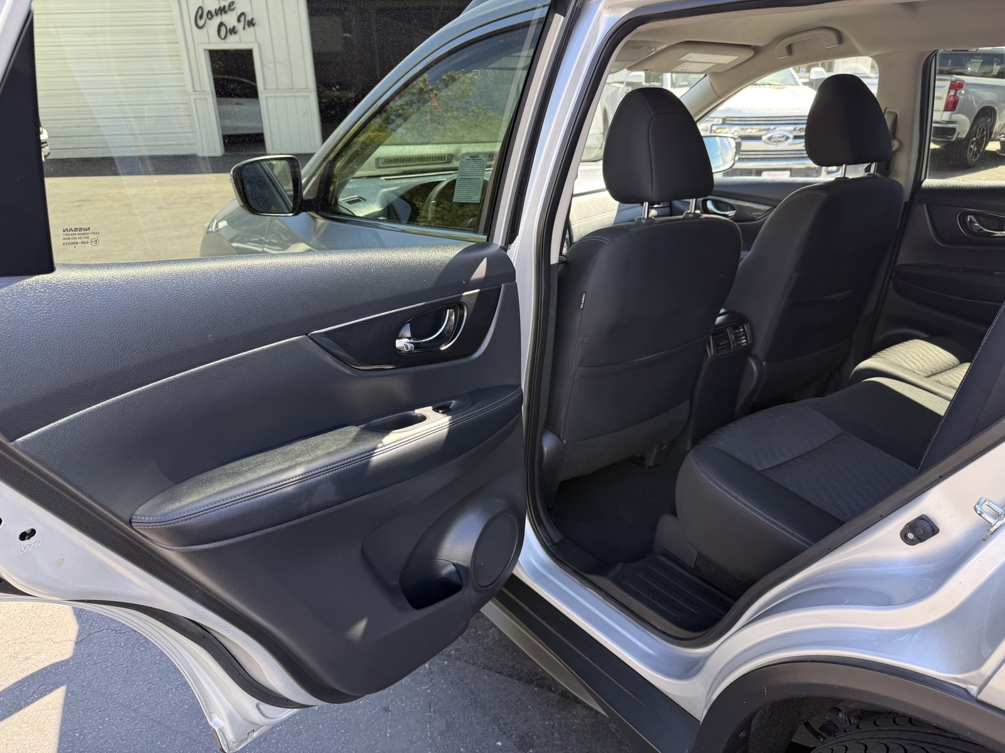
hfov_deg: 71.6
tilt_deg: -22.5
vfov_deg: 56.8
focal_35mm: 24
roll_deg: -0.3
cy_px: 376
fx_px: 697
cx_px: 502
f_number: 1.78
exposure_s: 1/244
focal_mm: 6.76
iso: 100
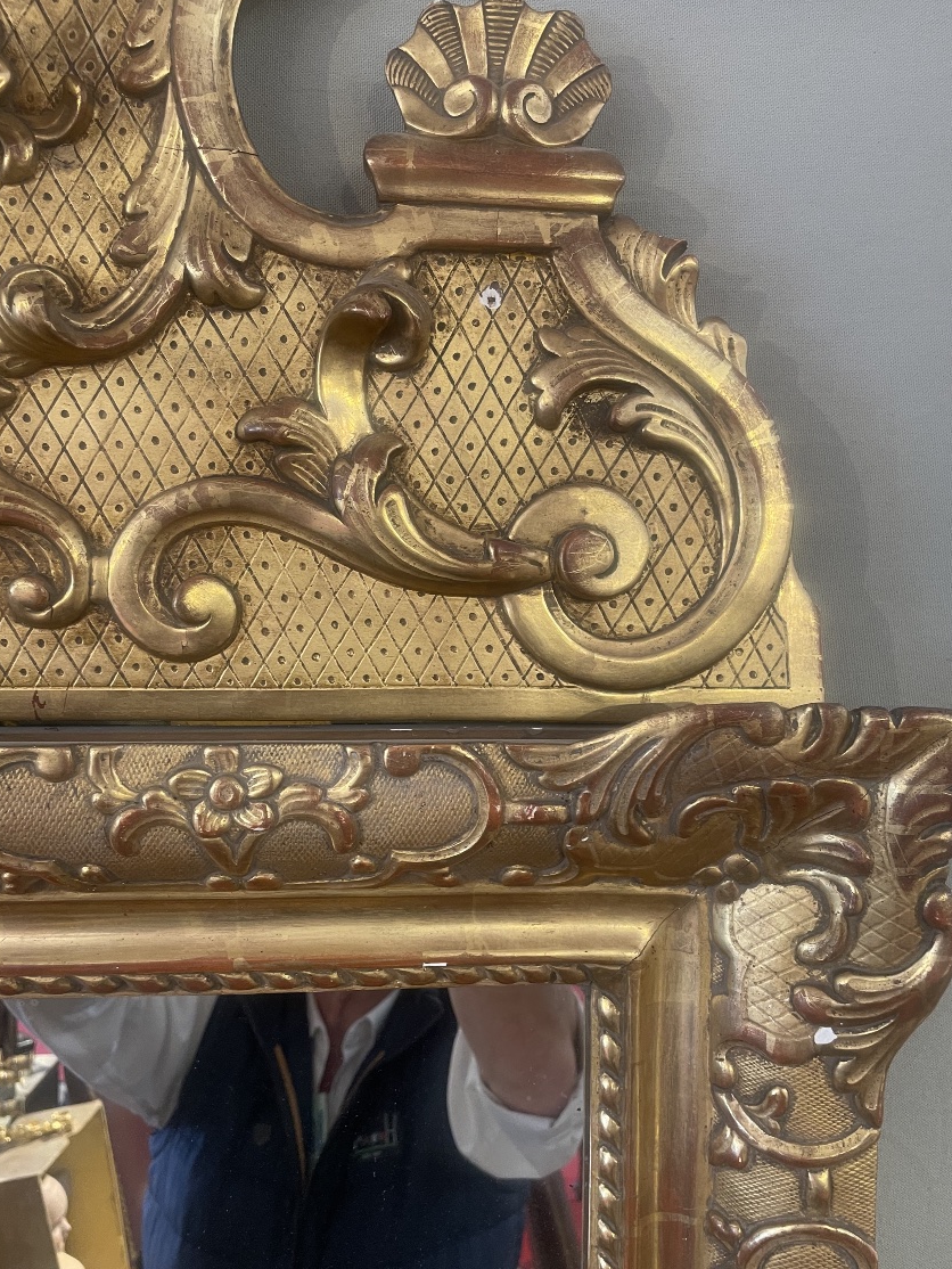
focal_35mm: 28
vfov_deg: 63.4
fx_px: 1026
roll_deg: -1.0
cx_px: 486
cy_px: 622
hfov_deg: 49.8
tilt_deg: -7.3
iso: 125
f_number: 1.6
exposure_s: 1/50
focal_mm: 4.2
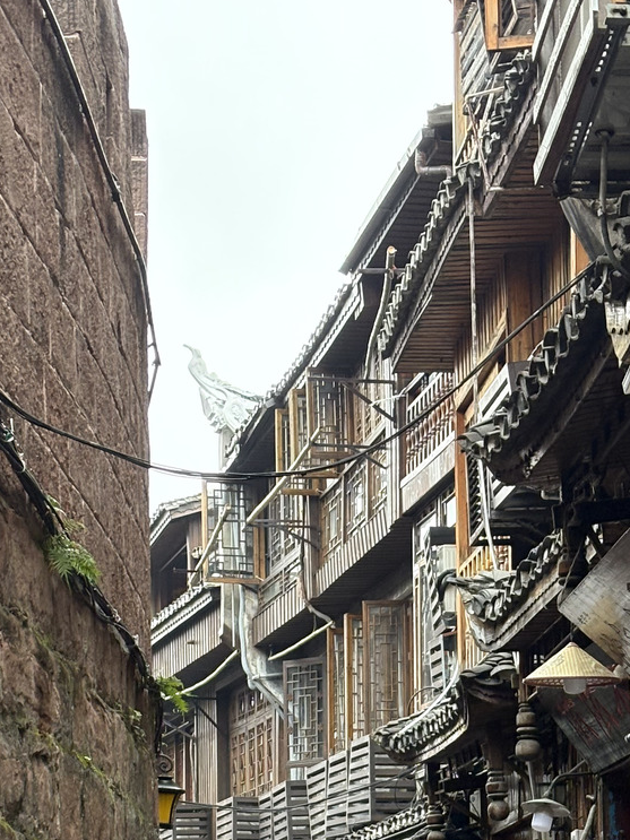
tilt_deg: +4.0
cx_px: 431
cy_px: 875
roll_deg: +0.9
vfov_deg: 17.1
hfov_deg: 13.2
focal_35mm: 112
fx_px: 2719
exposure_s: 1/33
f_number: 1.6
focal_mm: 5.96
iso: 125
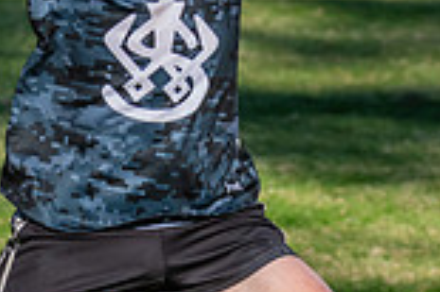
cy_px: 89
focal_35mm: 899
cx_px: 28
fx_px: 10976
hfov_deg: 2.3
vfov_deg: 1.5
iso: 800
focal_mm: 240
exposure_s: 1/1600
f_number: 10
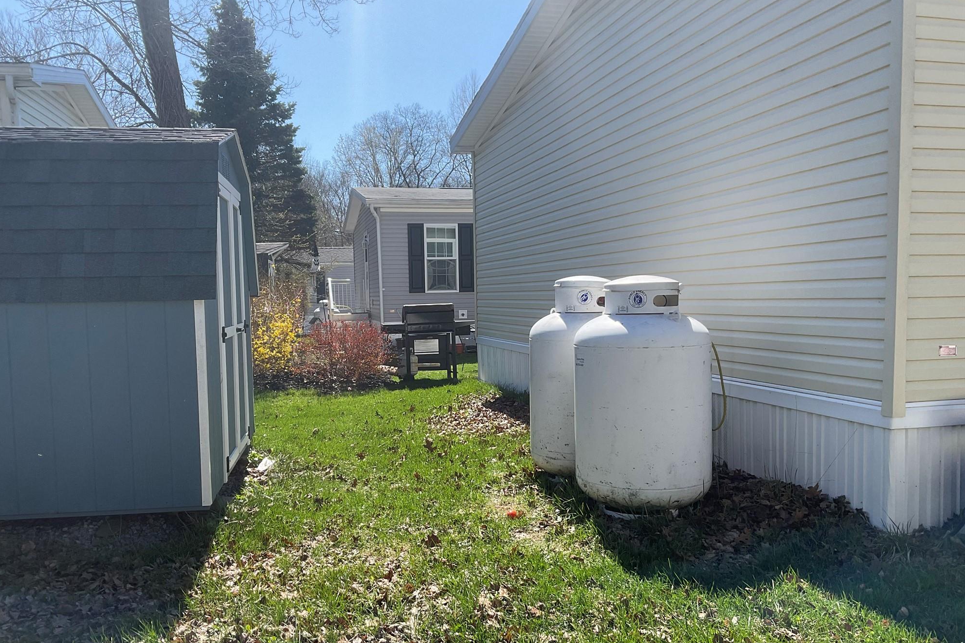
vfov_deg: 42.2
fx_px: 831
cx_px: 470
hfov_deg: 60.3
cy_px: 362
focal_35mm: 31
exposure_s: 1/1221
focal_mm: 3
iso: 16
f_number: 1.8
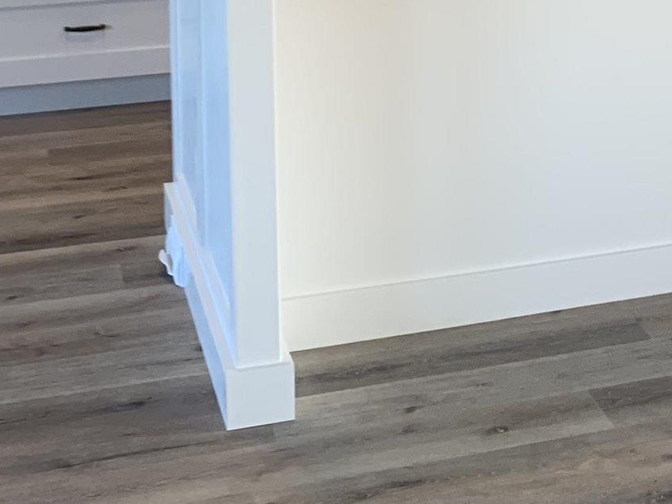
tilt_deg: -4.9
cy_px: -201
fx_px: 1844
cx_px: 861
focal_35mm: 95
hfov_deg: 19.2
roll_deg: -1.0
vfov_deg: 14.7
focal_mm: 4.25
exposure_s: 1/83
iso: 100
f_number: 1.8
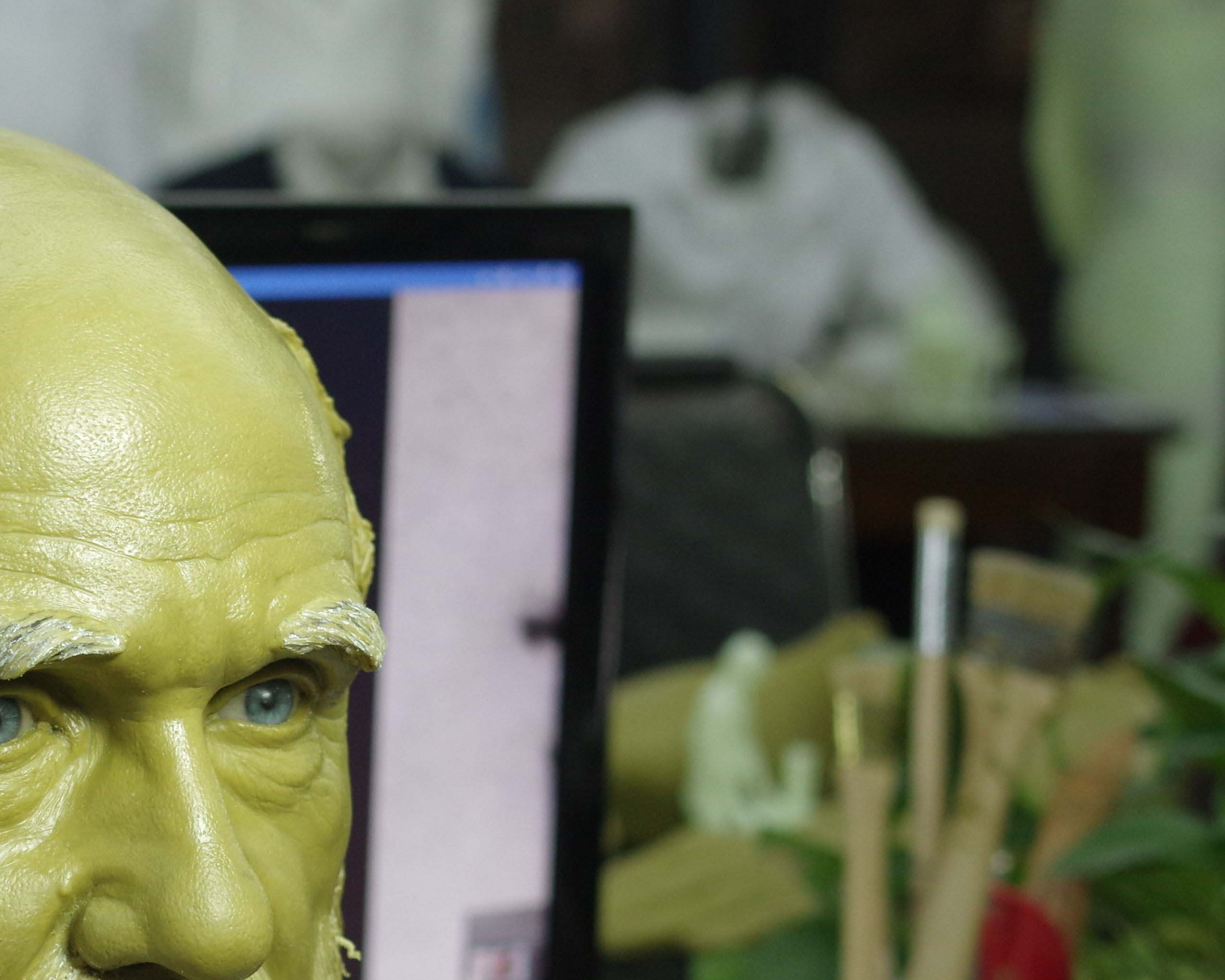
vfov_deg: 13.3
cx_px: -204
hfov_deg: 16.1
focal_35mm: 115
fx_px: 4170
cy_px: 868
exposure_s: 1/80
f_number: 4
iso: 800
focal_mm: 35
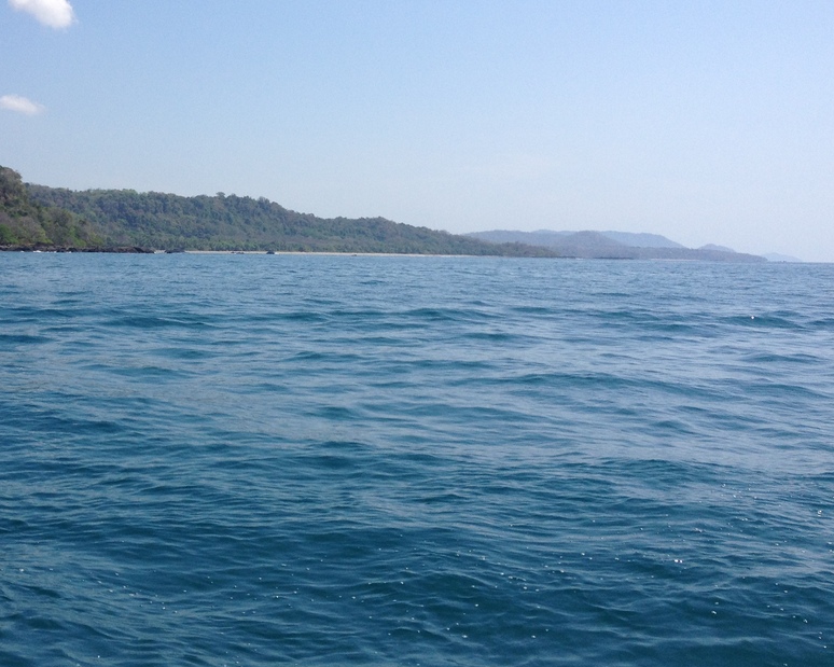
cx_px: 259
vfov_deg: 28.4
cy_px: 226
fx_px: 1308
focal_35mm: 53
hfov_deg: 34.9
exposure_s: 1/2513
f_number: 2.4
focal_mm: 4.28
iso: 50
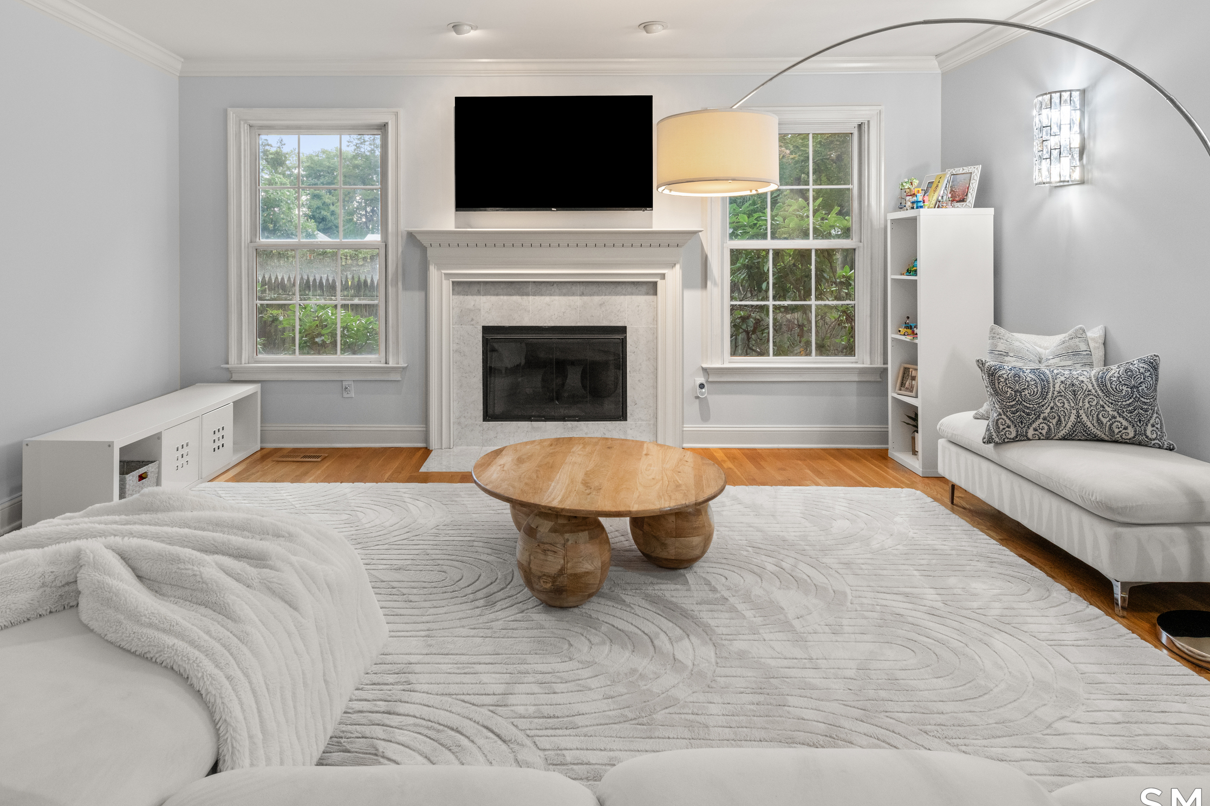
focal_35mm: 22
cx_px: 555
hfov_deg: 78.4
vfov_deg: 56.2
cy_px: 278
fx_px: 739
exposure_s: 1/2
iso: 250
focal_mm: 16
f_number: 11
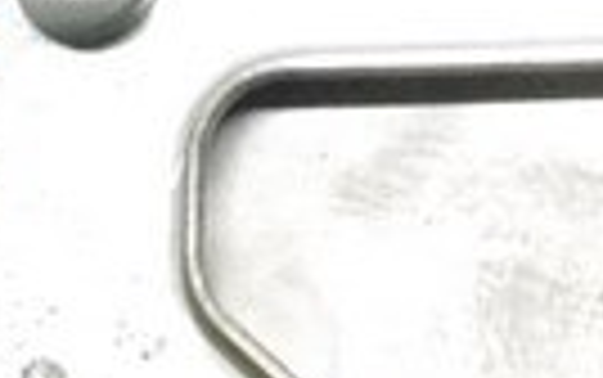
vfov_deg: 3.5
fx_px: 6135
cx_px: 1480
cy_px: 610
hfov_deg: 5.4
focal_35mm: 373
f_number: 11
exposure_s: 1/160
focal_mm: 32
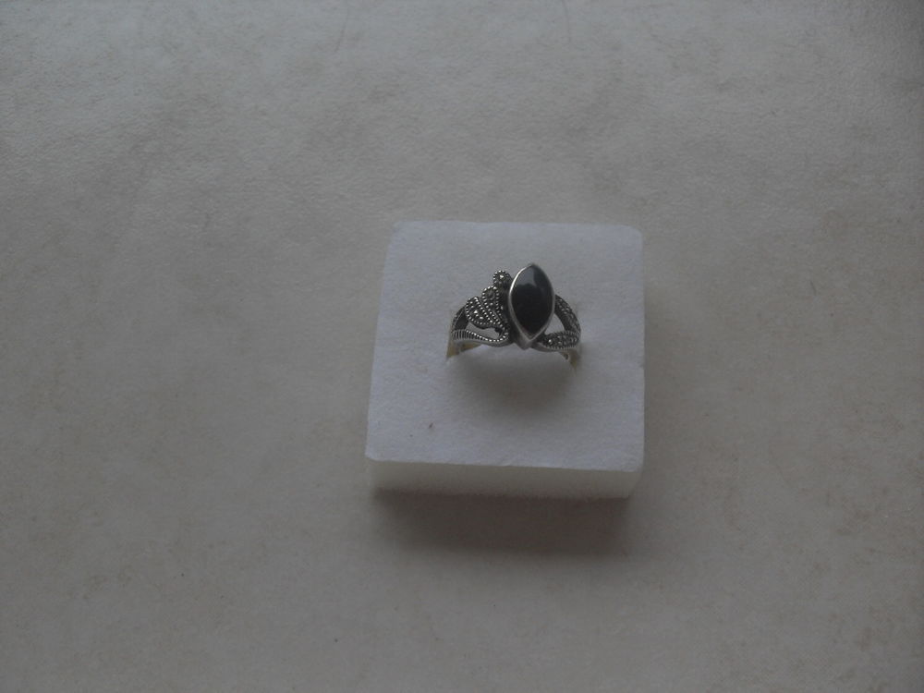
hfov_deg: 50.1
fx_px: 988
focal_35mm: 37
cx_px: 462
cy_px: 346
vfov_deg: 38.7
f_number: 2.8
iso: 80
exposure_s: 1/250
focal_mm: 6.3
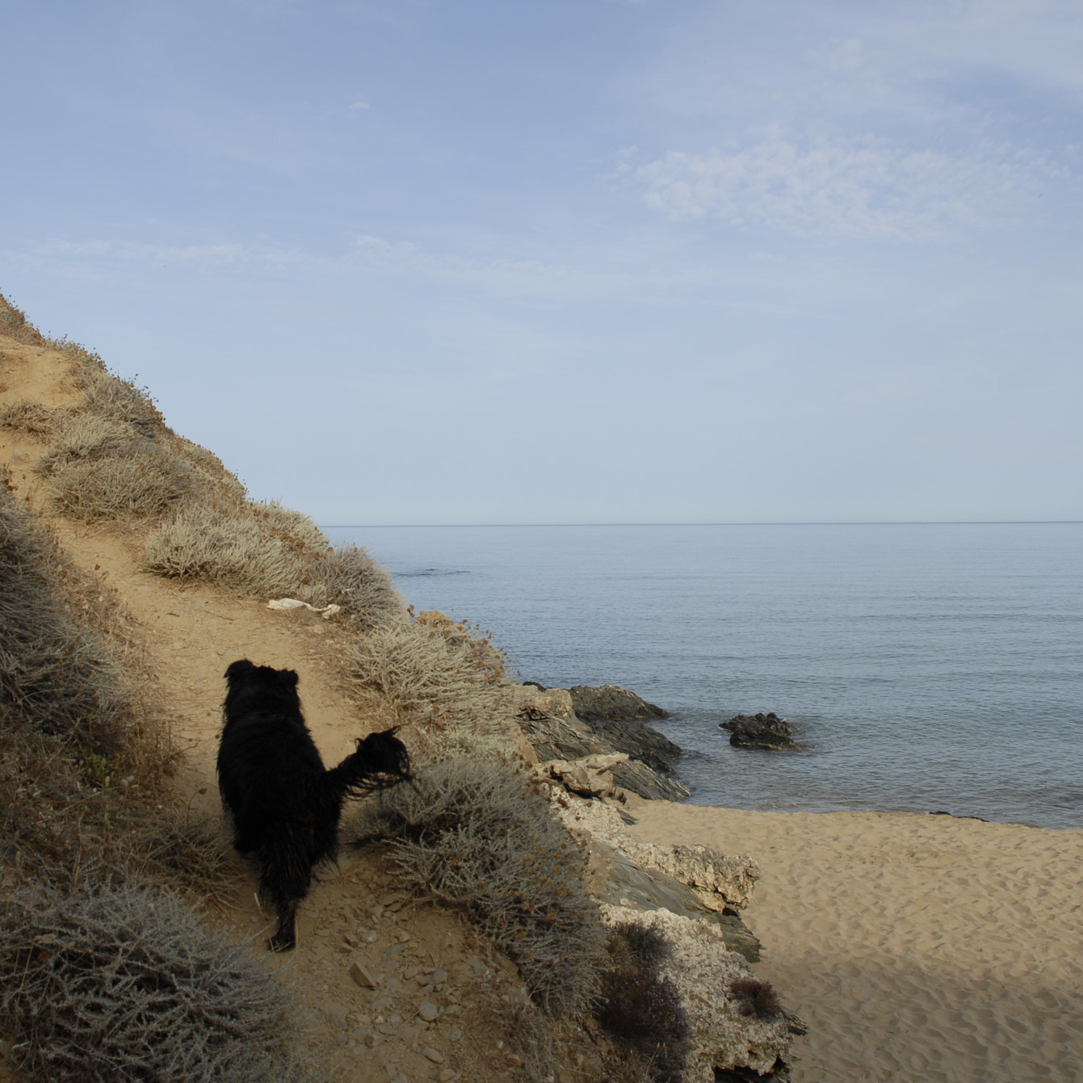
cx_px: 439
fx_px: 1380
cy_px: 534
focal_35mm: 39
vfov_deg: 42.8
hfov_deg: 42.6
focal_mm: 20
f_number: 6.3
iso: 100
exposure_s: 1/250
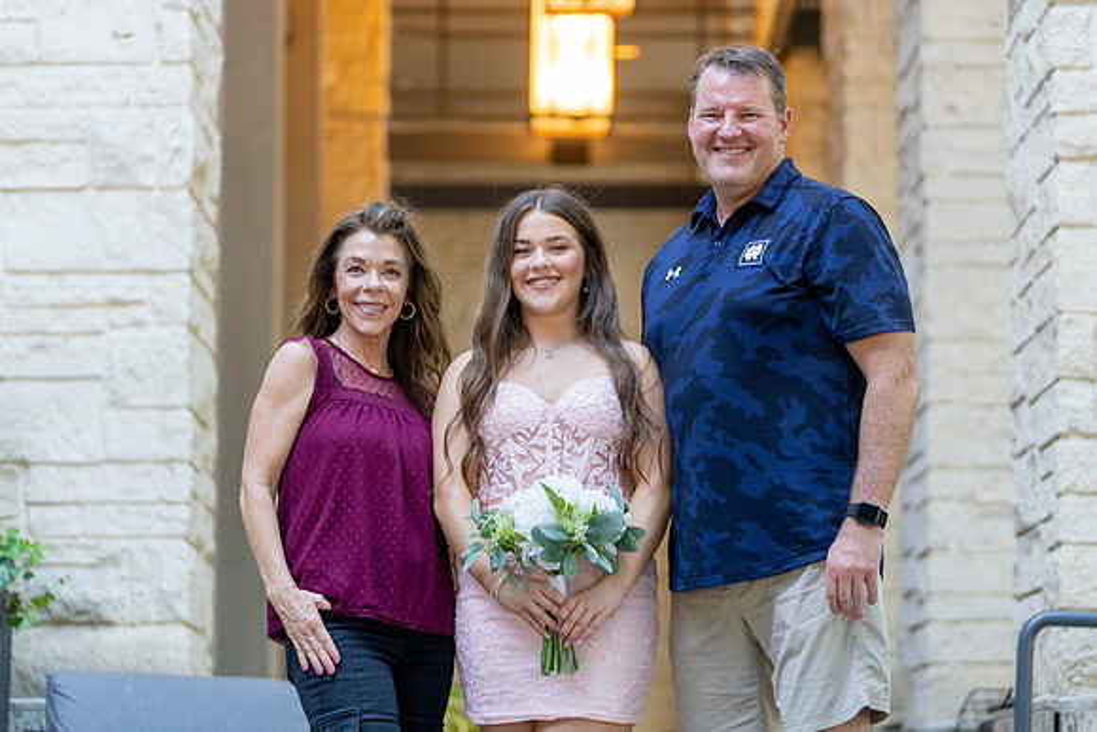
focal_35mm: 112
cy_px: 366
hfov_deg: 18.2
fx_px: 3416
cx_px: 548
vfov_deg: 12.2
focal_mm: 107
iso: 1000
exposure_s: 1/320
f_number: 2.8
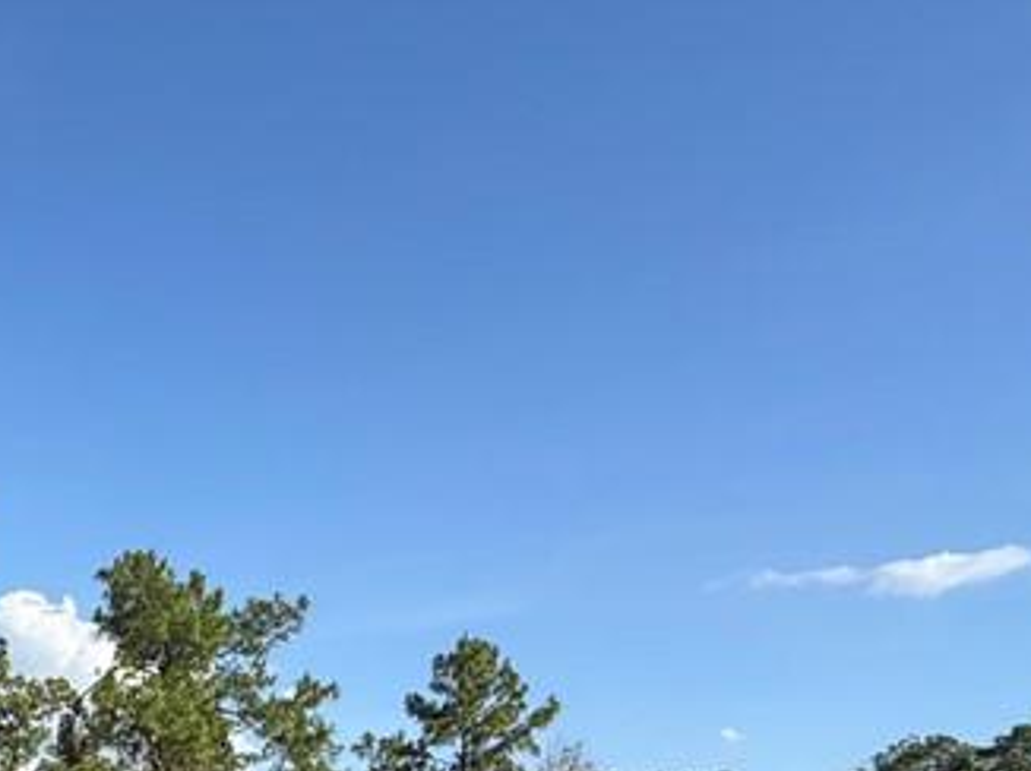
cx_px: -190
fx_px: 1310
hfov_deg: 34.7
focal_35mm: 44
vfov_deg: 27.8
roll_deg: -1.7
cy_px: 980
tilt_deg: -5.0
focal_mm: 2.22
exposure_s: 1/770
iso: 25
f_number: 2.2
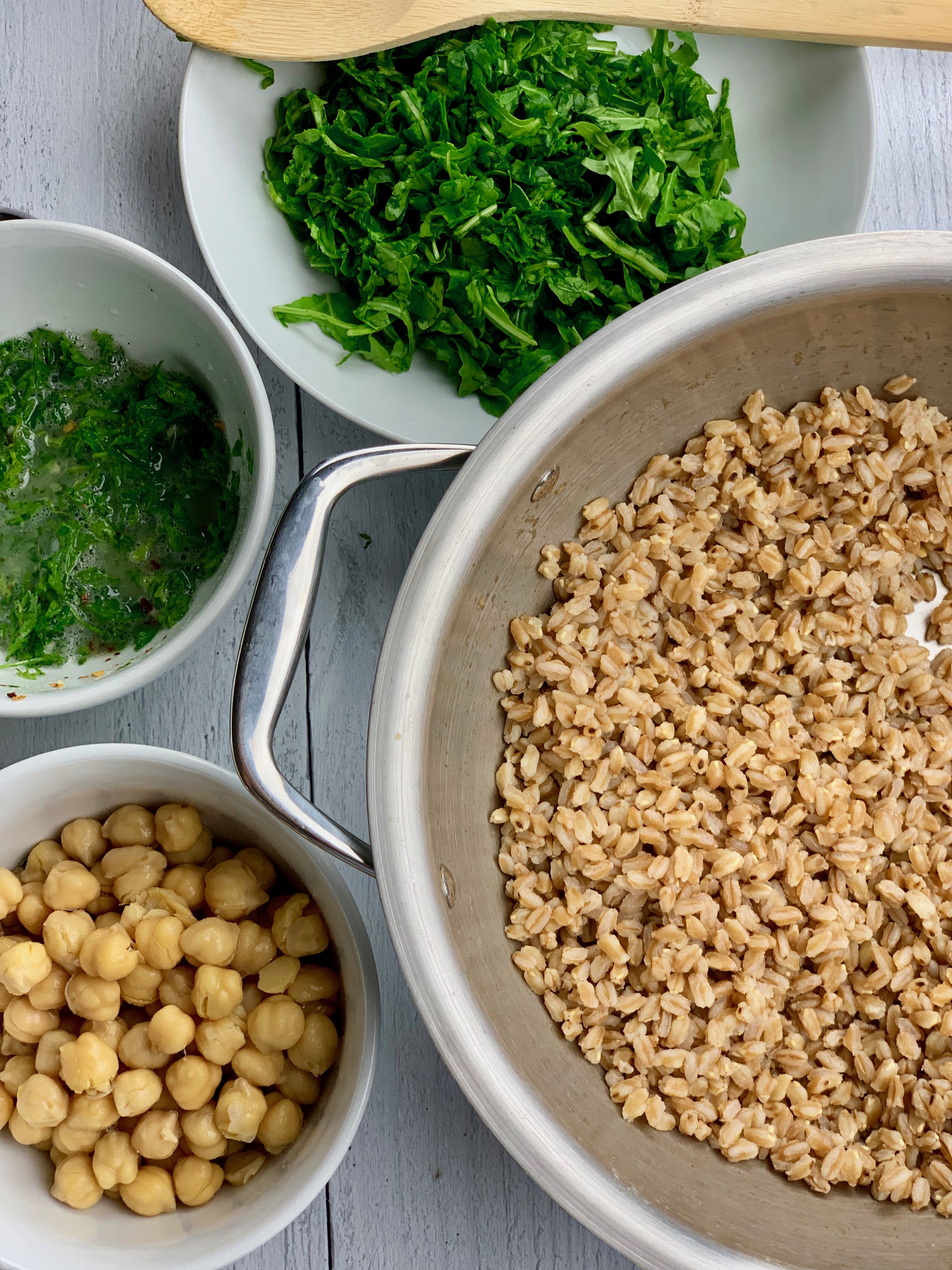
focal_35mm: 52
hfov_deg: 28.0
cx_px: 476
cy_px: 635
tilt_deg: -81.1
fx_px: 1907
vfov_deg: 36.8
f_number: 2.4
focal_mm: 6
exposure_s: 1/120
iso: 40
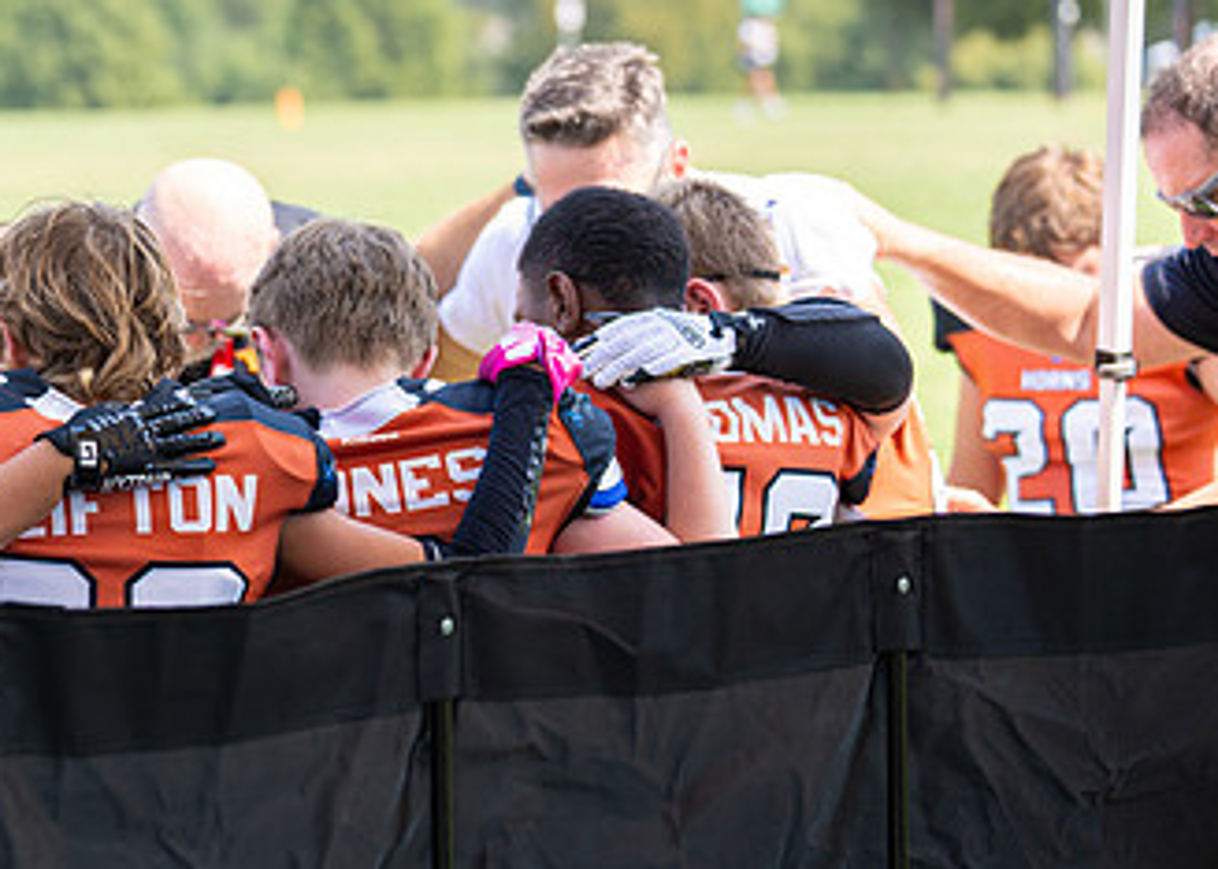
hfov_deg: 13.5
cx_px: 98
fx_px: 5083
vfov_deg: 9.8
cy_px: 360
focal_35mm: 147
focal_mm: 70
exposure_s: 1/500
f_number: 2.8
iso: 125
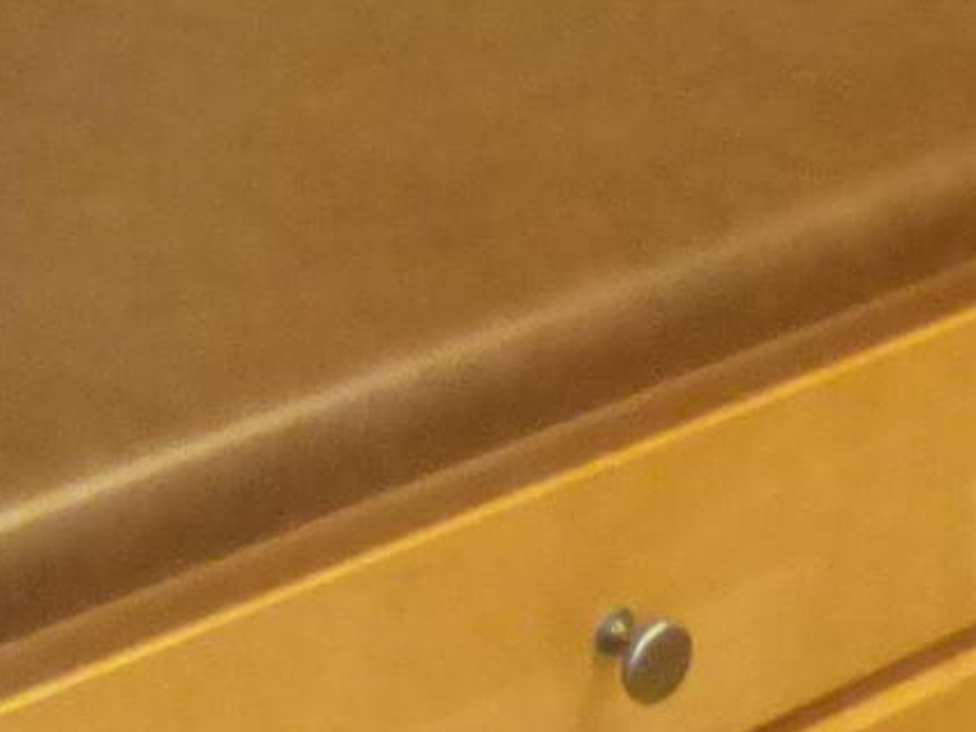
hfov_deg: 13.9
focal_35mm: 142
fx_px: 4003
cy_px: -991
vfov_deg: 9.4
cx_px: 344
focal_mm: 3.58
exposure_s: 1/60
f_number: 2.8
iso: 800
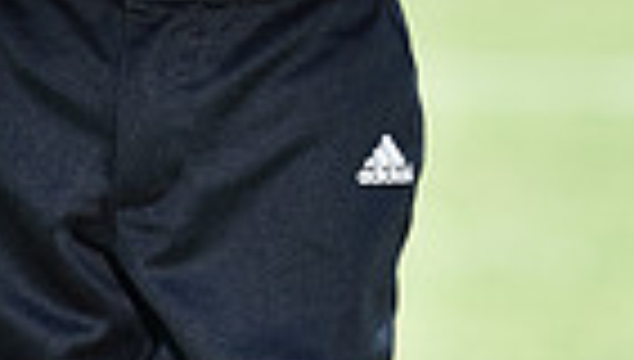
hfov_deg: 2.5
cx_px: 160
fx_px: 14471
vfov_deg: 1.4
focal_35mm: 859
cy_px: -500
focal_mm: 200
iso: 80
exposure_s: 1/200
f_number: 5
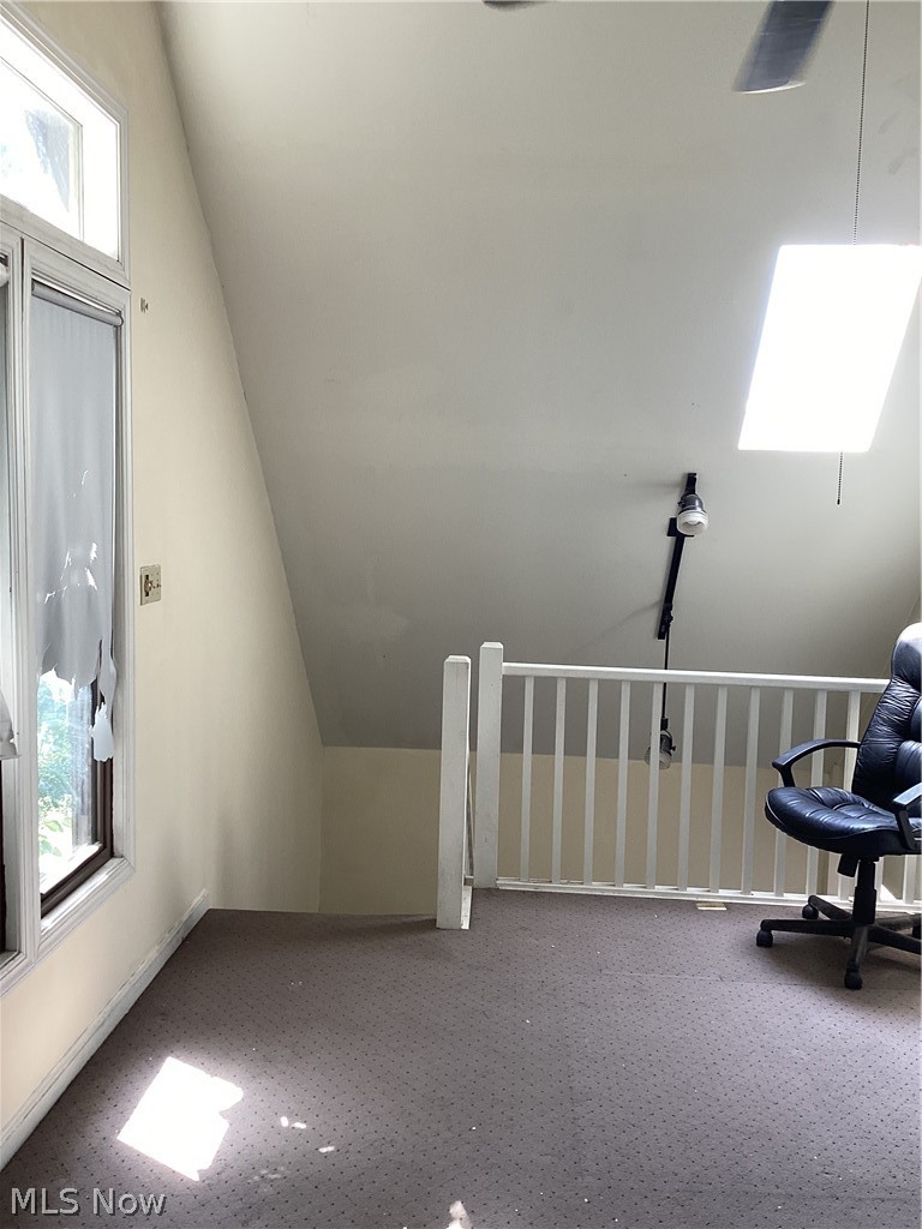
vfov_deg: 58.4
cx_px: 461
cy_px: 614
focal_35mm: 31
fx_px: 1101
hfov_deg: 45.4
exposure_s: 1/50
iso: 64
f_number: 2.4
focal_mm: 3.3
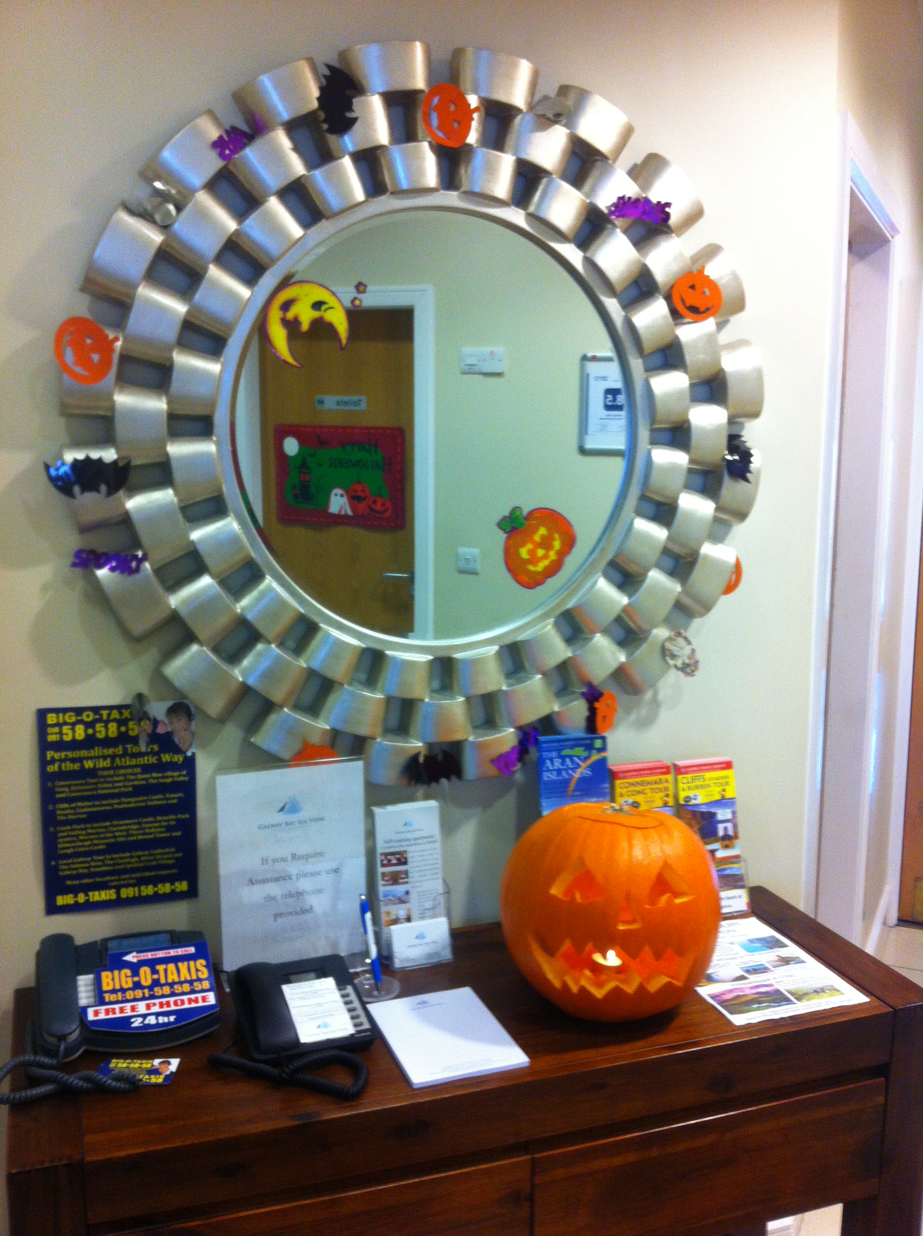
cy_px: 618
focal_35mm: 35
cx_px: 462
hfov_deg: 40.6
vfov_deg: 52.7
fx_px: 1248
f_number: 2.8
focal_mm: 3.85
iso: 125
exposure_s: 1/15
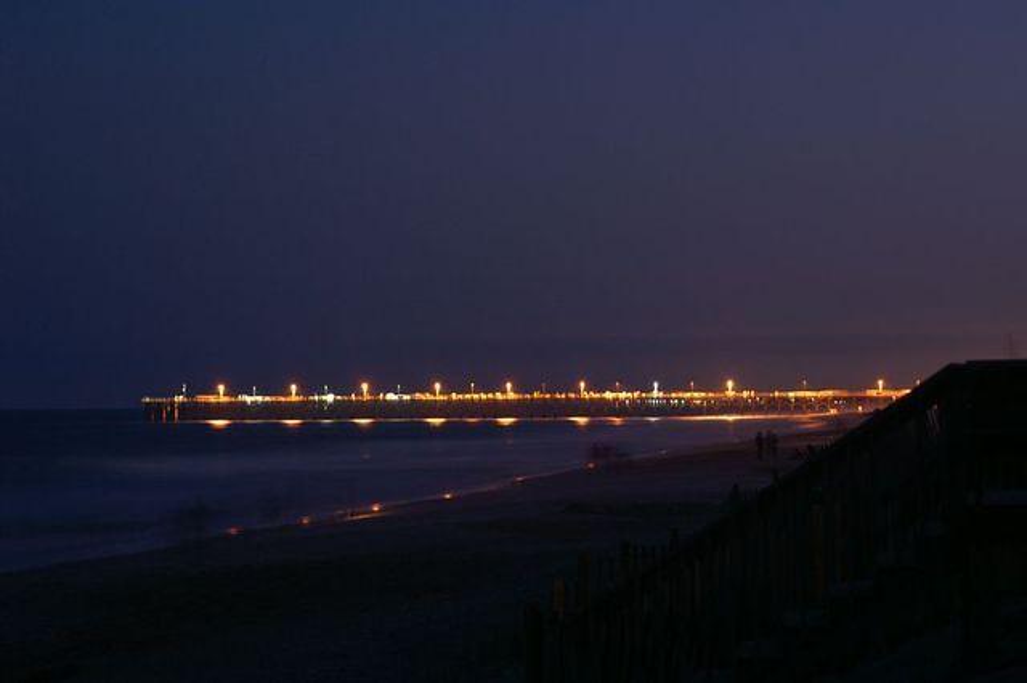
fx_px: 2994
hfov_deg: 19.5
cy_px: 342
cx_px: 514
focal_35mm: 105
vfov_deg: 13.0
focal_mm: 70
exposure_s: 8
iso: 400
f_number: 6.3
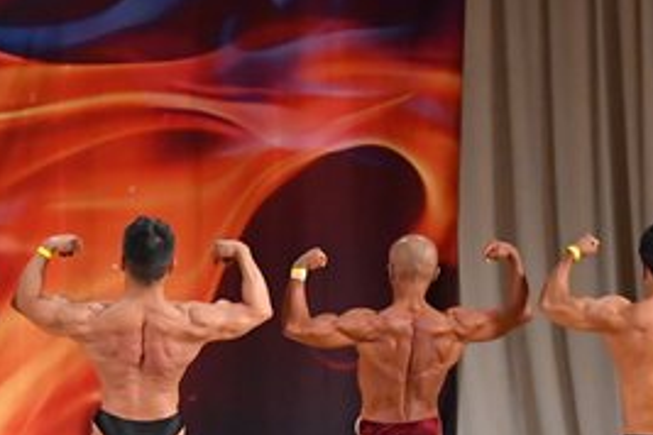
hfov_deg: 6.8
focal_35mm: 305
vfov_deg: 4.5
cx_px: 192
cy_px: 347
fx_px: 5532
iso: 4500
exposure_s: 1/400
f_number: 5.6
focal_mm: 70
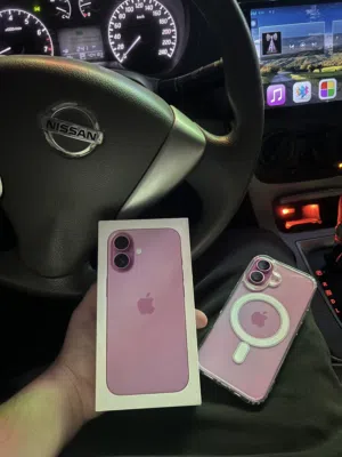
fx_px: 343
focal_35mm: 26
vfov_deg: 67.3
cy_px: 228
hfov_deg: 53.1
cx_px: 171
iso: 640
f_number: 1.5
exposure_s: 1/10
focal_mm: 5.7
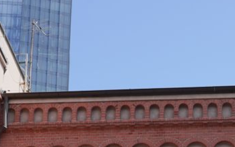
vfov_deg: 8.8
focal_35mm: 140
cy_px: 302
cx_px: 212
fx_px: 896
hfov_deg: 14.8
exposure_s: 1/100
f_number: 14
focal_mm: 24
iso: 100
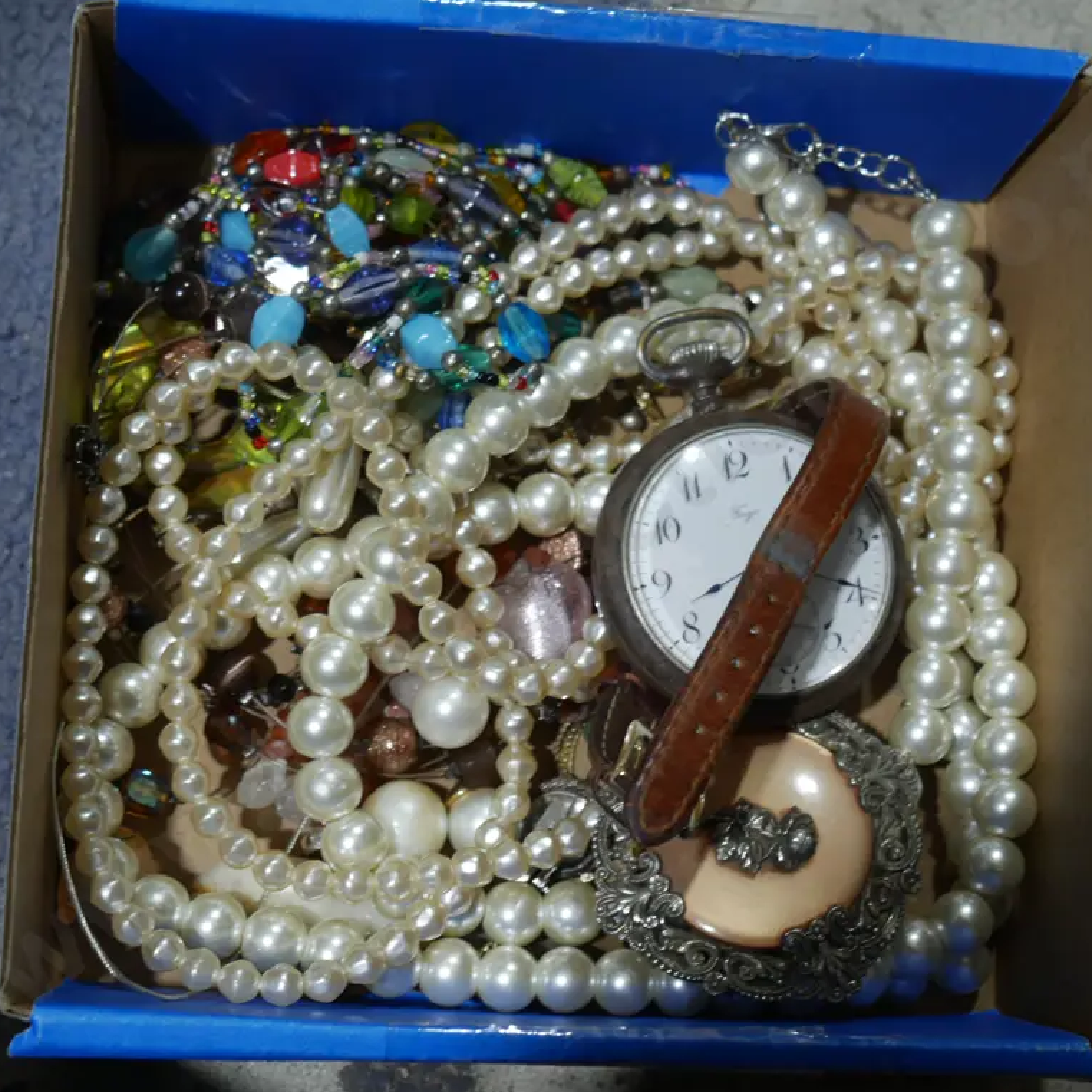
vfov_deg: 25.0
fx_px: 2463
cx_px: 590
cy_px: 550
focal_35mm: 69
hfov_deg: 25.0
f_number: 5.4
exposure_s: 1/60
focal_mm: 29
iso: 400
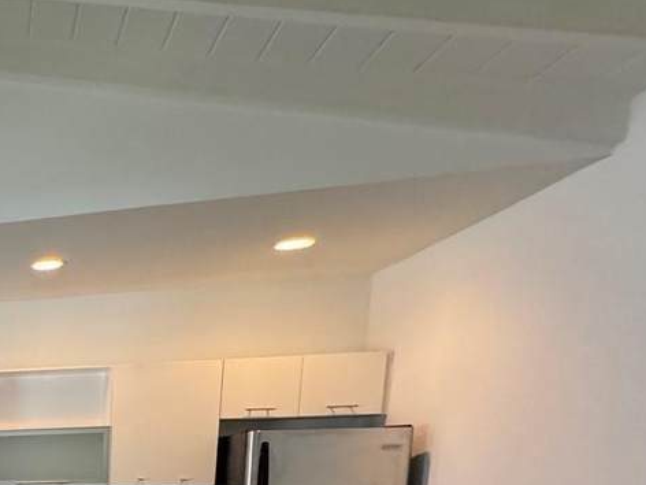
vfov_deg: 32.1
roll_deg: +0.4
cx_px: -200
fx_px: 709
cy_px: 566
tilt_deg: -7.3
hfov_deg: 34.3
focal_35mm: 38
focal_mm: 2.22
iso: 320
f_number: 2.2
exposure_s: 1/120
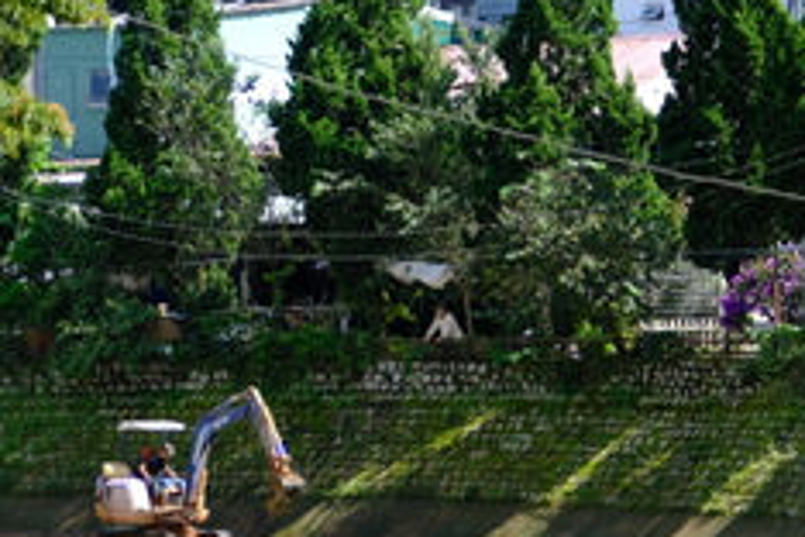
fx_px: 6194
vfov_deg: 5.0
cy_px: 448
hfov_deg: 7.4
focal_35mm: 277
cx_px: 433
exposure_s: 1/640
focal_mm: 80
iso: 250
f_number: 4
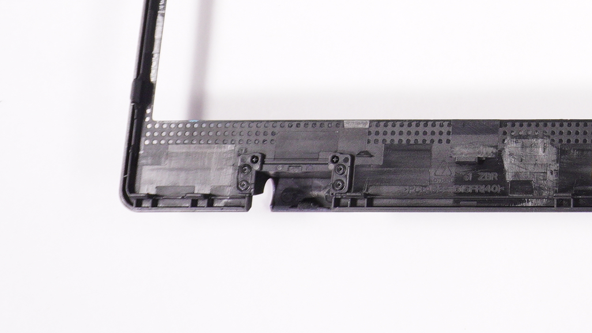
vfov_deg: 11.9
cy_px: -186
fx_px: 1516
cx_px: 849
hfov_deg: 19.6
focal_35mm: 97
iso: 640
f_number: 5.6
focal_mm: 21
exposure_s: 1/250
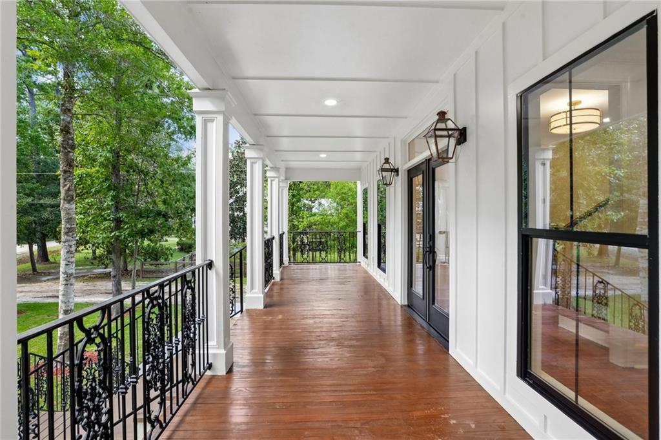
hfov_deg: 90.0
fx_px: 330
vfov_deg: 67.3
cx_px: 330
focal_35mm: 18
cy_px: 220
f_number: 11
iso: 800
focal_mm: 18
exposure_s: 1/40
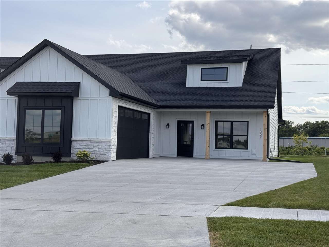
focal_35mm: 48
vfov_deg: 30.3
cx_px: 164
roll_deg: -1.6
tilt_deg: +1.8
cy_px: 124
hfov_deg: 39.7
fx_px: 456
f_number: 1.78
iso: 64
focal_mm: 6.76
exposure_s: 1/3425
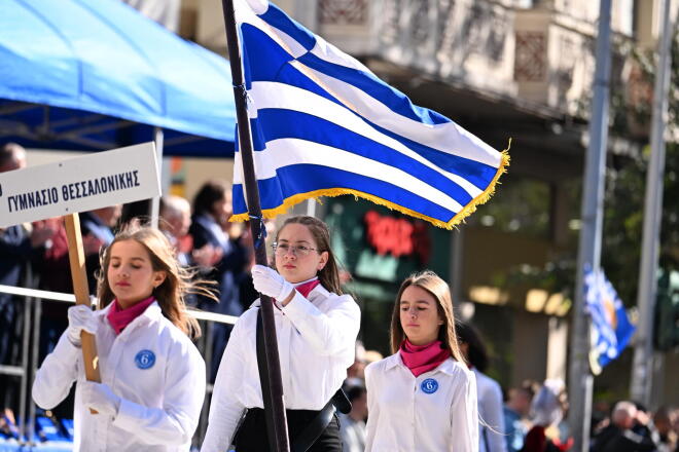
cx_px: 340
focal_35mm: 263
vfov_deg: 5.2
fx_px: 4960
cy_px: 226
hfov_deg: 7.8
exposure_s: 1/2500
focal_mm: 263
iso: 1250
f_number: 5.6
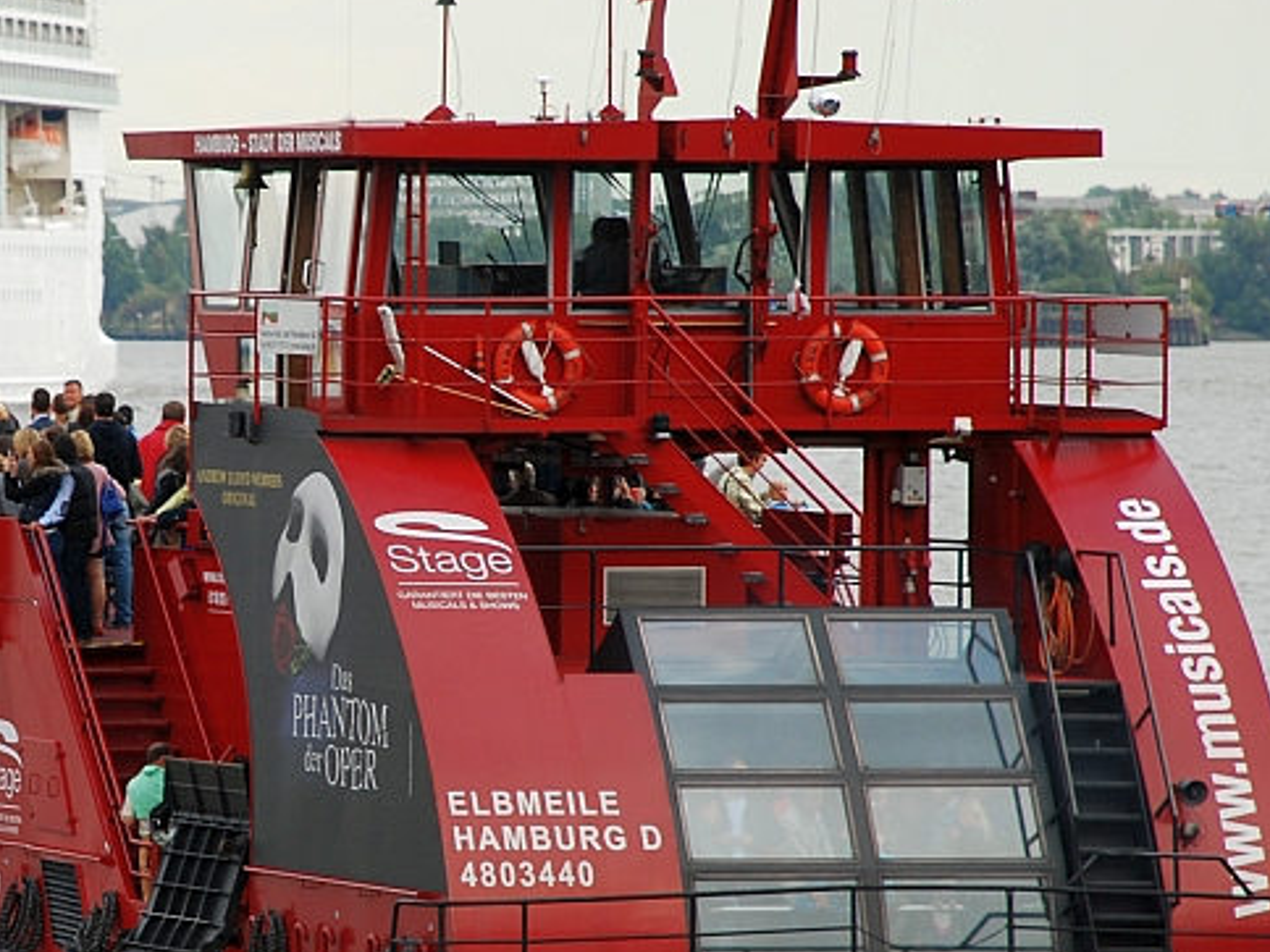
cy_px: 505
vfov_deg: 3.6
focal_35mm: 412
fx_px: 15116
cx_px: 228
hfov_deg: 4.8
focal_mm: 135
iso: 200
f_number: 5.6
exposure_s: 1/125
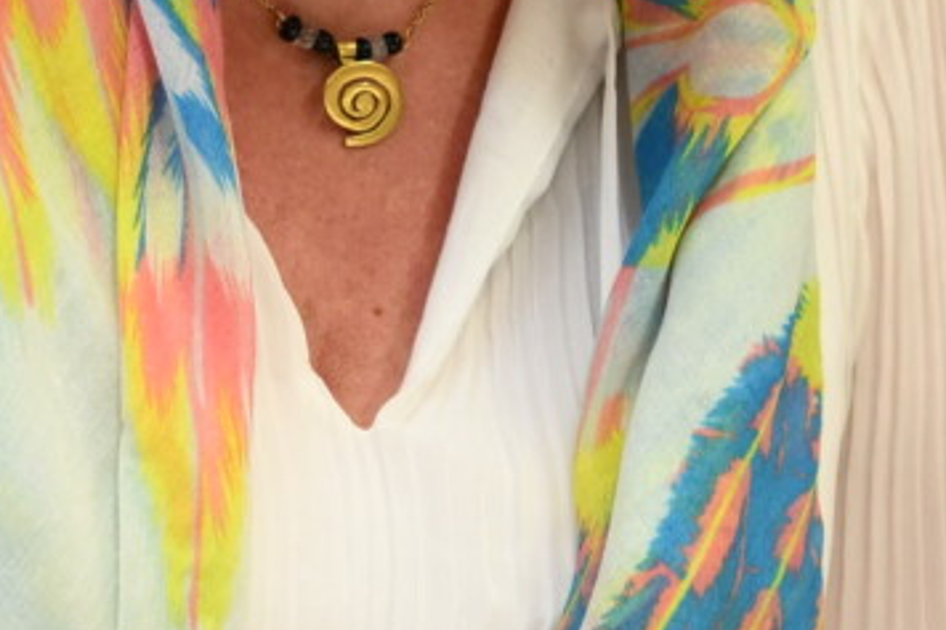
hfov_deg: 6.8
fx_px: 7932
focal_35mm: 302
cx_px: 1151
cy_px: 90
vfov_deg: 4.5
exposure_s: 1/160
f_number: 4.5
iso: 1000
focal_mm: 56
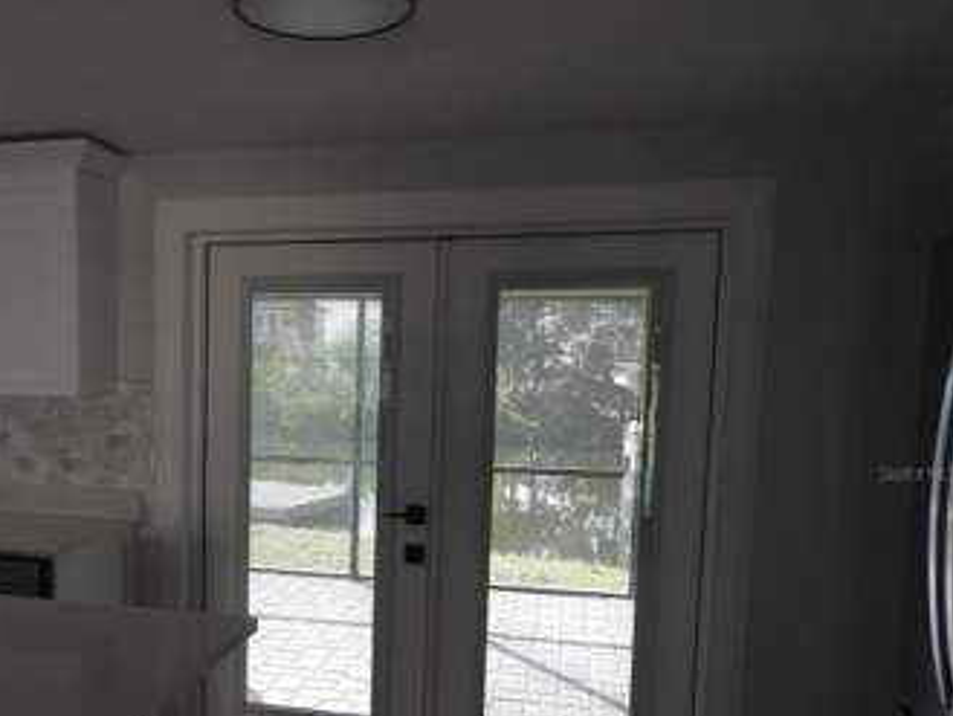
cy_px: 473
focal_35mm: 35
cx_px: 266
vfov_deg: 40.3
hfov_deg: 50.9
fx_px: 964
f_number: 3.3
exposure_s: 1/100
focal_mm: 4.3
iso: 100
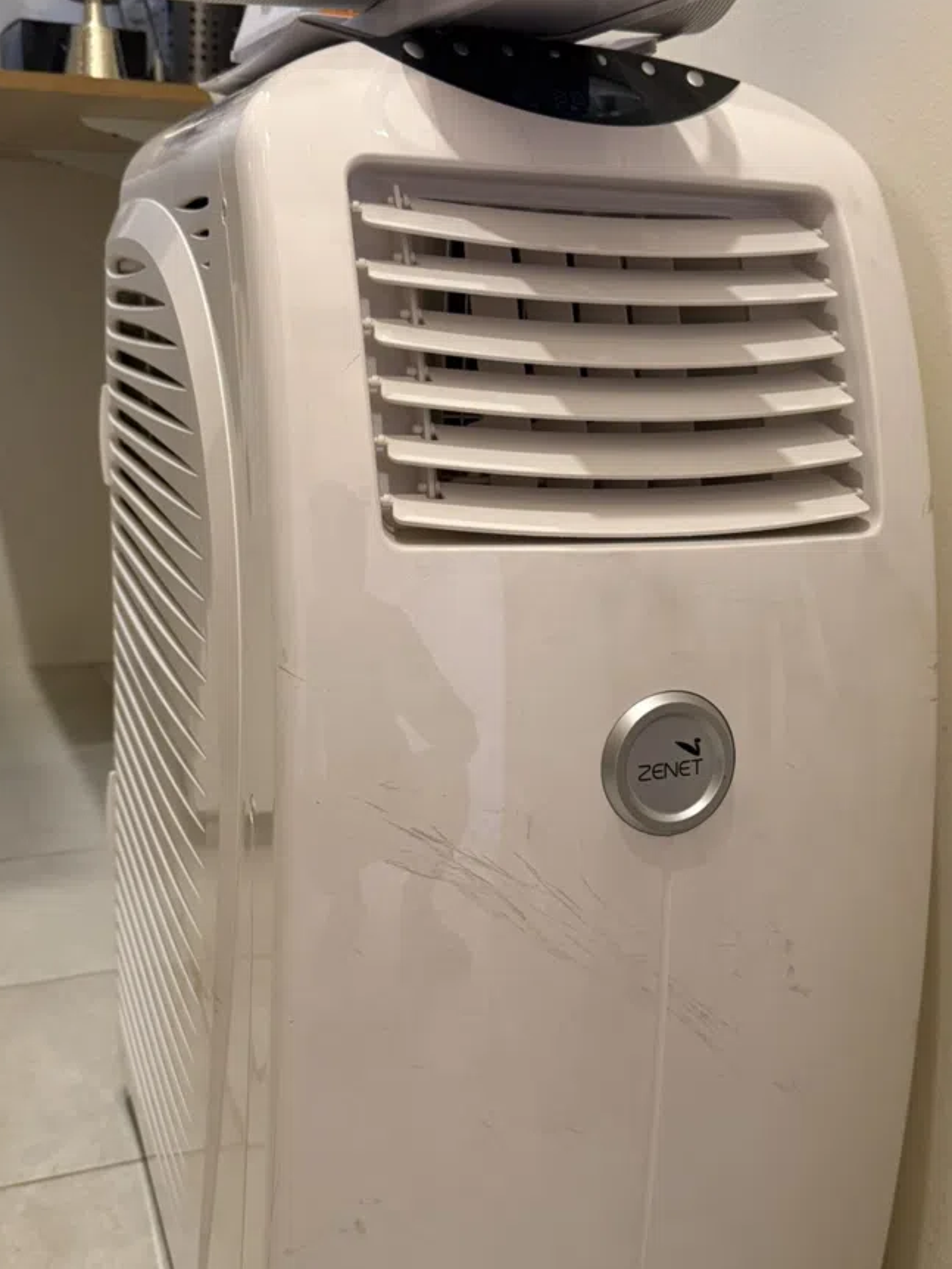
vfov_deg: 49.0
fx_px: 1393
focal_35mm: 38
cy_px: 625
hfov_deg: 37.7
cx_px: 483
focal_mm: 6.76
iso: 400
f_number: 1.78
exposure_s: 1/50
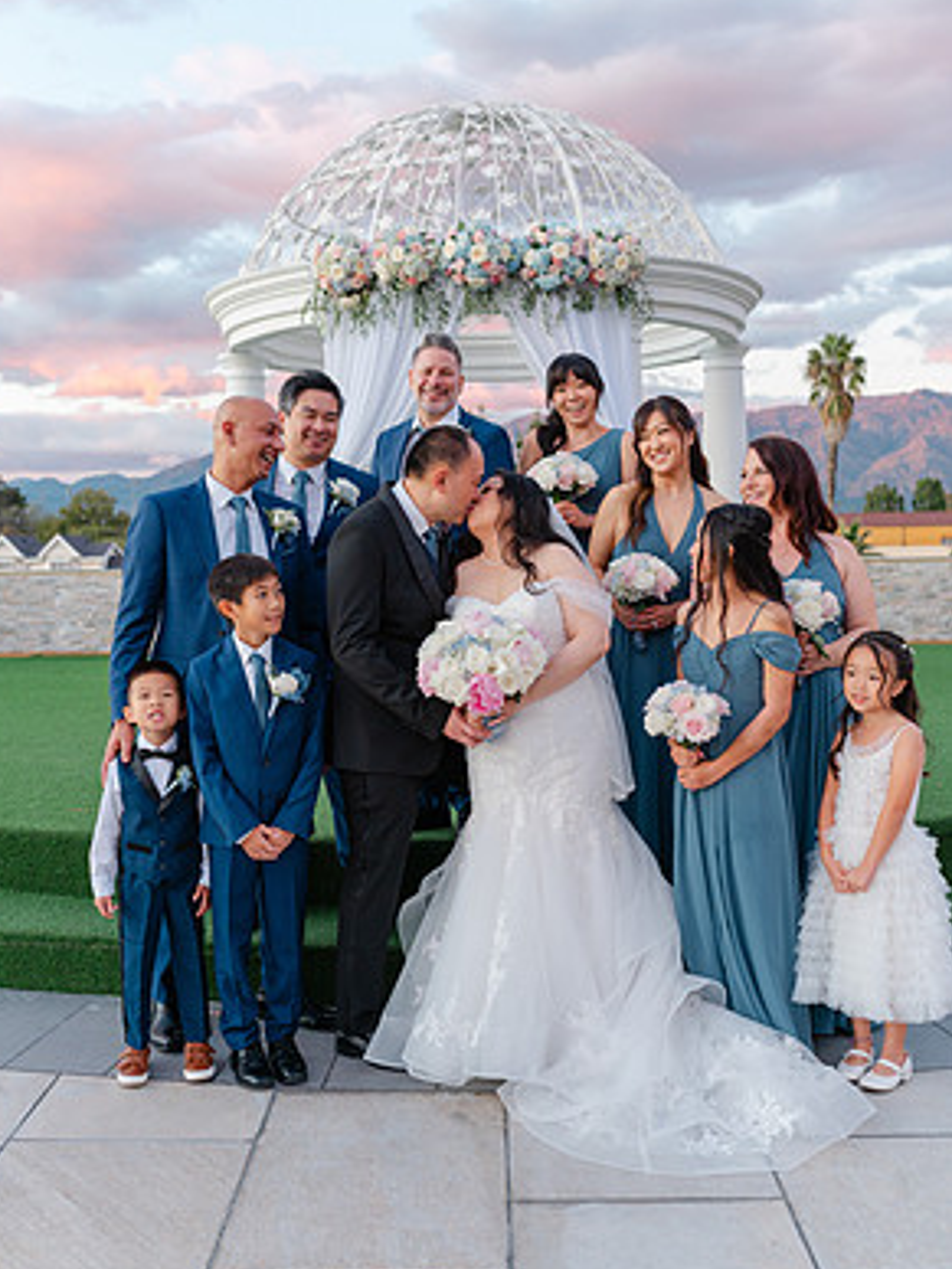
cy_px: 608
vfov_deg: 47.9
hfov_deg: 36.8
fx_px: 1430
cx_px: 466
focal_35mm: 39
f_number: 4
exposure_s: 1/125
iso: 250
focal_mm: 35
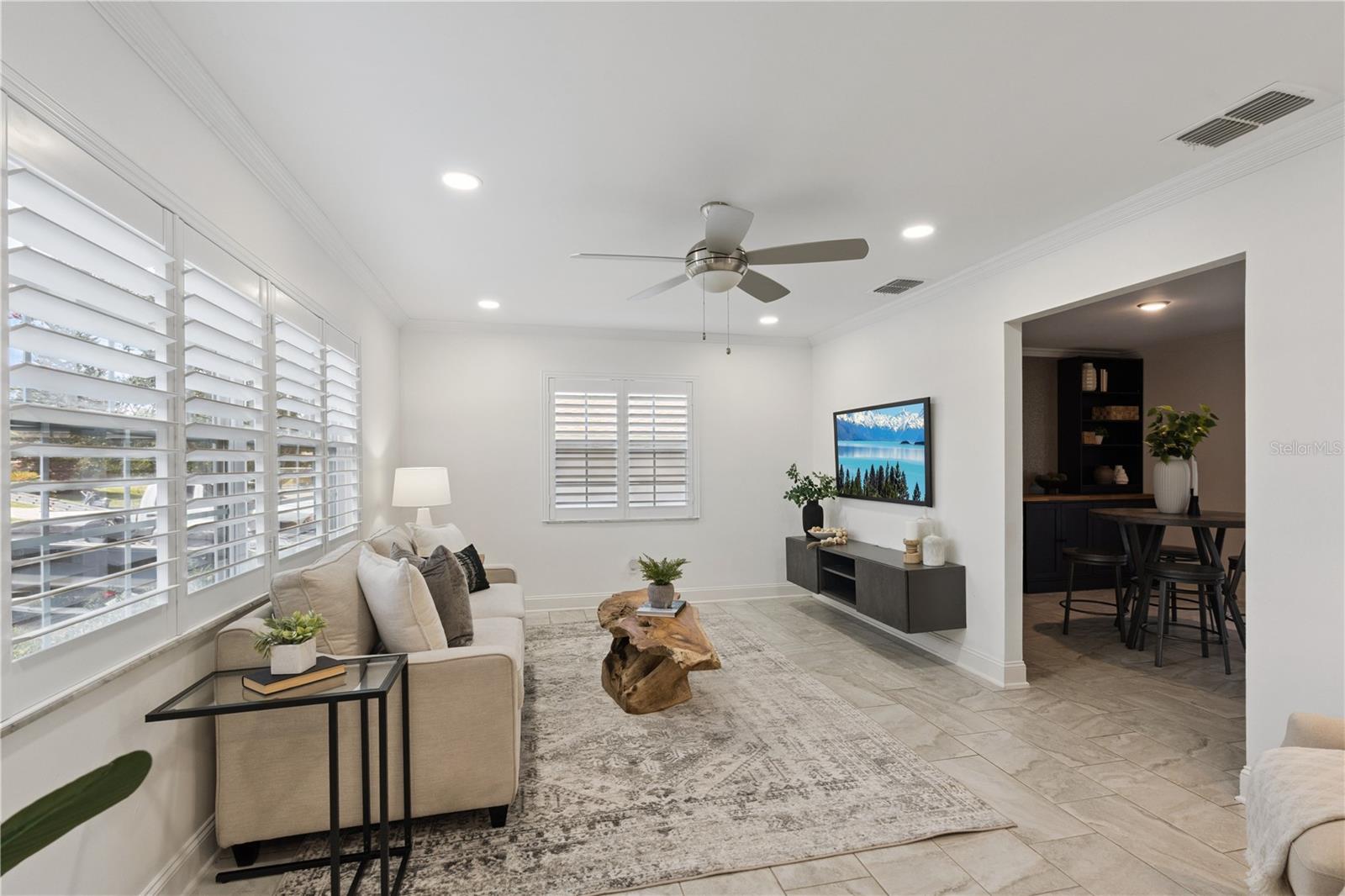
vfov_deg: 73.7
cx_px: 672
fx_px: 598
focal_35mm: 16
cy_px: 448
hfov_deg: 96.7
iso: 800
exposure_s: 1/60
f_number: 10
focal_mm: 16
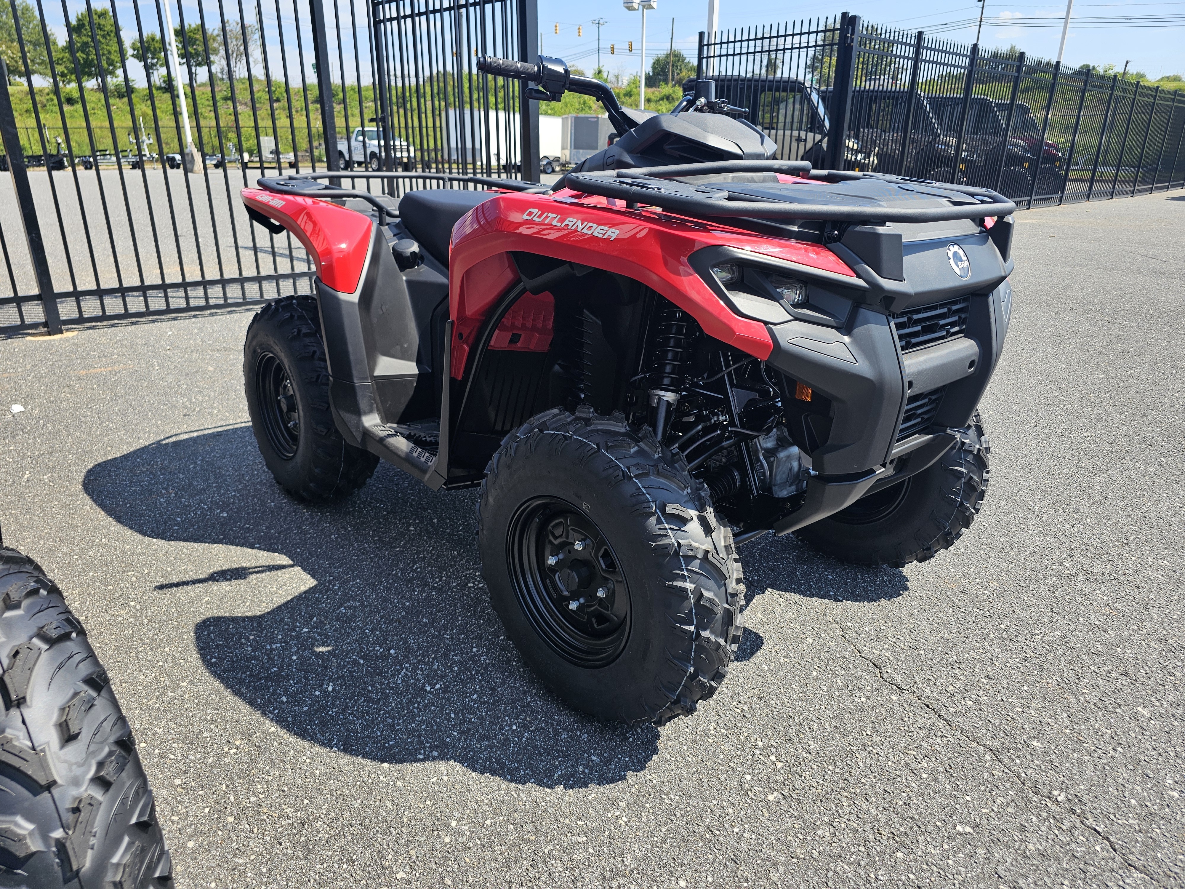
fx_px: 787
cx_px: 592
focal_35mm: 23
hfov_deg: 73.9
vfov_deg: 58.9
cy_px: 444
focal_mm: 6.3
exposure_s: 1/353
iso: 10
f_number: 1.7
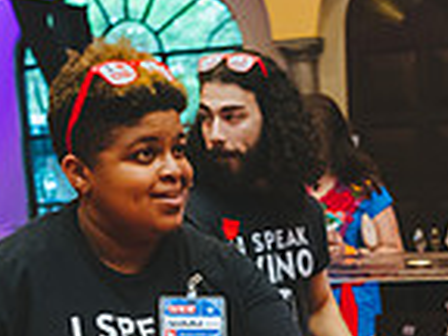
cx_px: 305
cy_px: 440
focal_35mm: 93
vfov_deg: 15.1
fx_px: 1204
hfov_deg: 21.0
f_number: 2.8
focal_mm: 24
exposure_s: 1/200
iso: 8000
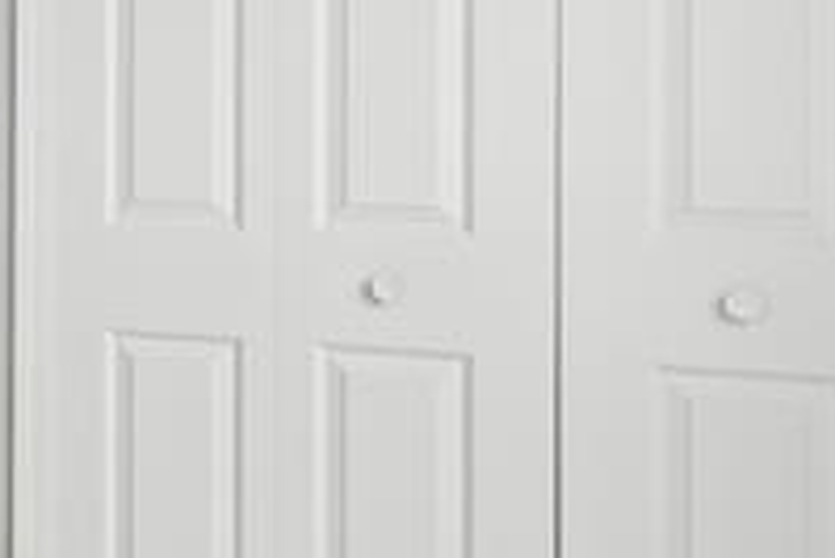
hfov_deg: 20.5
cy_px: 151
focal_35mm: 72
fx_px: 1671
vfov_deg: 18.9
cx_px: -634
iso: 400
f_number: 10
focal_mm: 14
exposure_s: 1/15
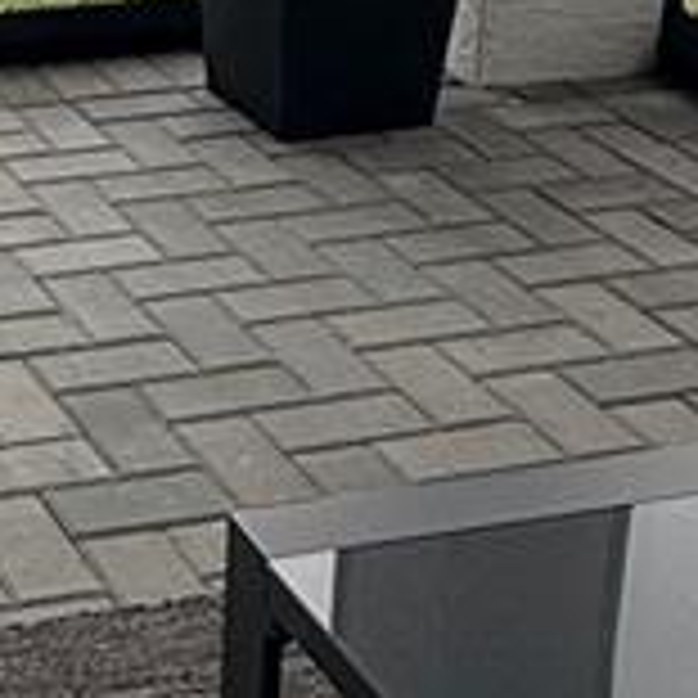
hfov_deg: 16.4
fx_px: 2190
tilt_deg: -15.6
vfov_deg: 17.5
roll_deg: +1.5
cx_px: -365
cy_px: -54
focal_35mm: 96
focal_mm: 2.22
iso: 50
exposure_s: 1/130
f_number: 2.2
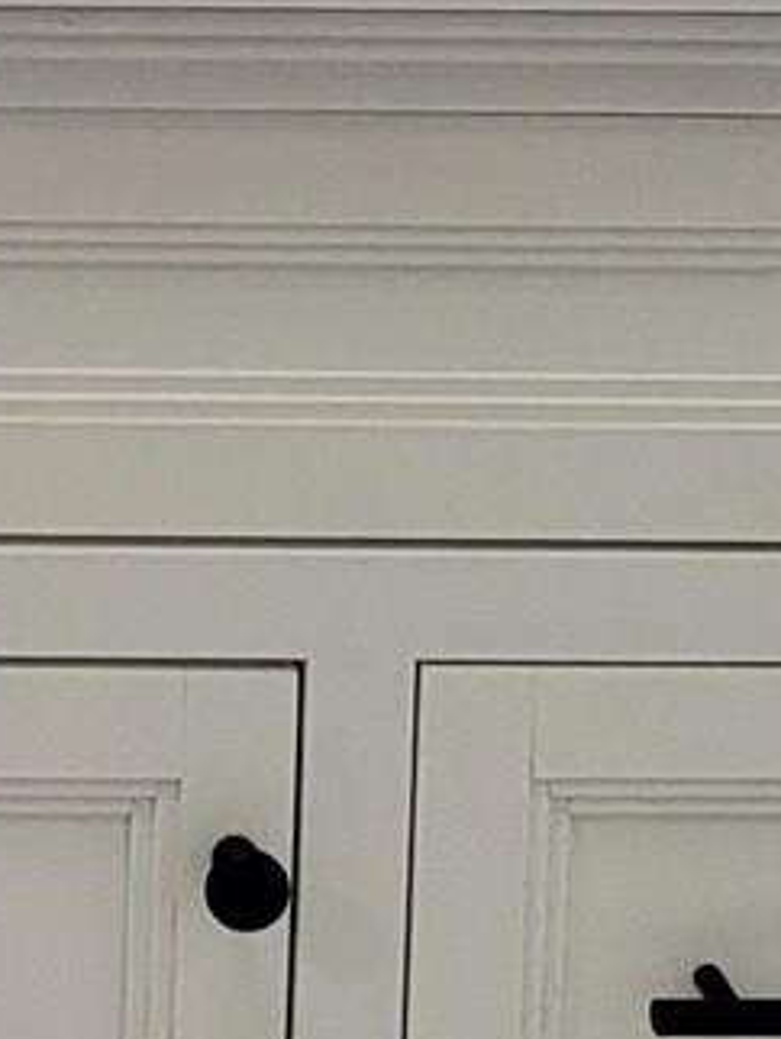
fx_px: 2794
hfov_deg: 15.1
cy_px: -332
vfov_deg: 19.4
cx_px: -252
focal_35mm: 93
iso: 100
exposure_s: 1/60.2
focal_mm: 2.2
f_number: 2.2
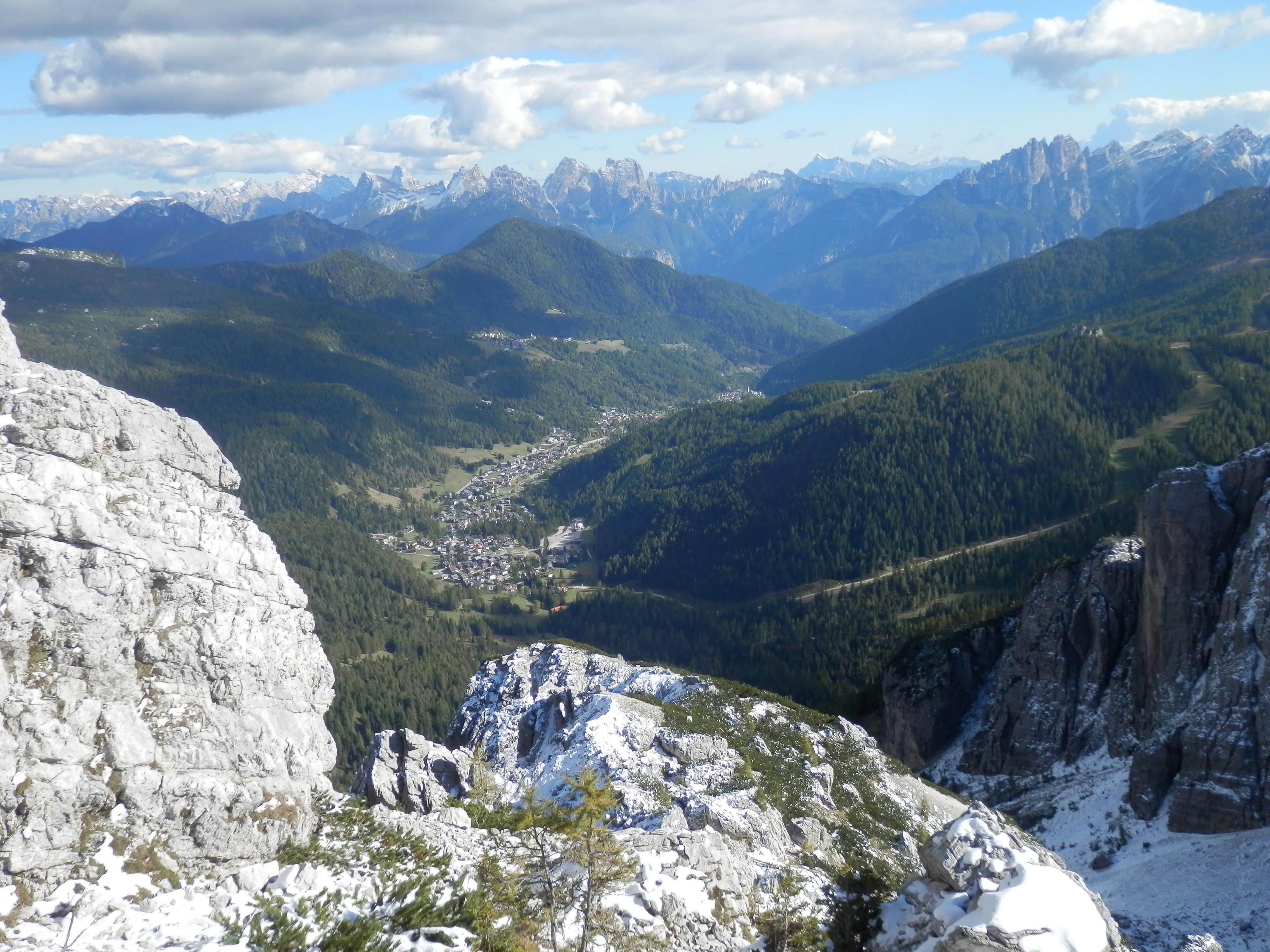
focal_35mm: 30
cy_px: 476
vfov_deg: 46.8
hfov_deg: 60.0
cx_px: 635
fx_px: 1101
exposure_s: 1/640
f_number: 3.3
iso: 80
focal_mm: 5.5
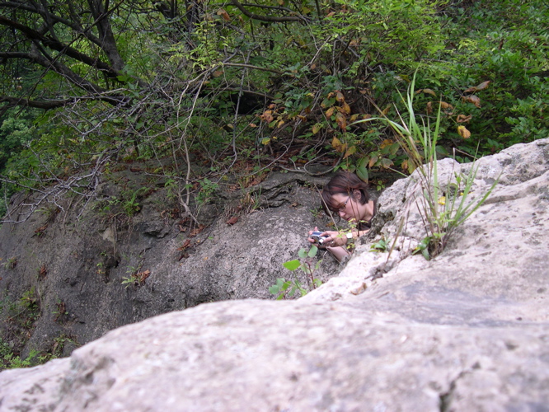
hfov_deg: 49.0
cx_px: 274
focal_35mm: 38
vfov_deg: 37.7
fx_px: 603
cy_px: 206
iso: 100
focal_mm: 8
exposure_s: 1/58.5
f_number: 2.8
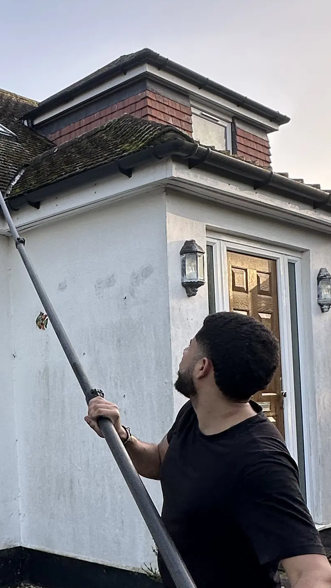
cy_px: 384
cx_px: -20
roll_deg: +1.1
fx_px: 671
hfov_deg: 25.9
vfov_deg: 46.7
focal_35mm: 43
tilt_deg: +1.9
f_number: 2.2
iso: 40
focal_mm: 2.22
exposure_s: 1/292
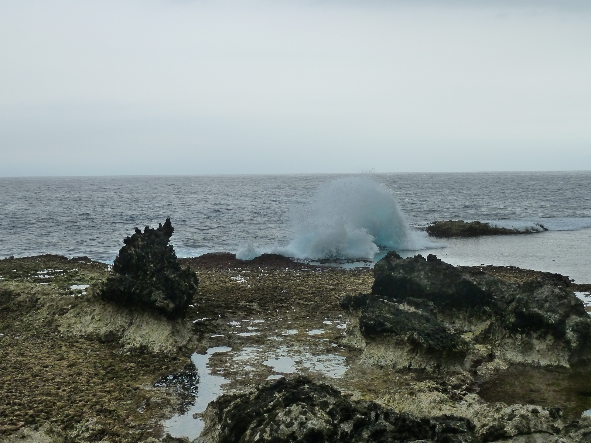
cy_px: 222
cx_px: 296
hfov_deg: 39.7
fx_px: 820
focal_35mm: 48
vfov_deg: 30.3
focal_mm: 7.9
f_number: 4
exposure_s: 1/160
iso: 200
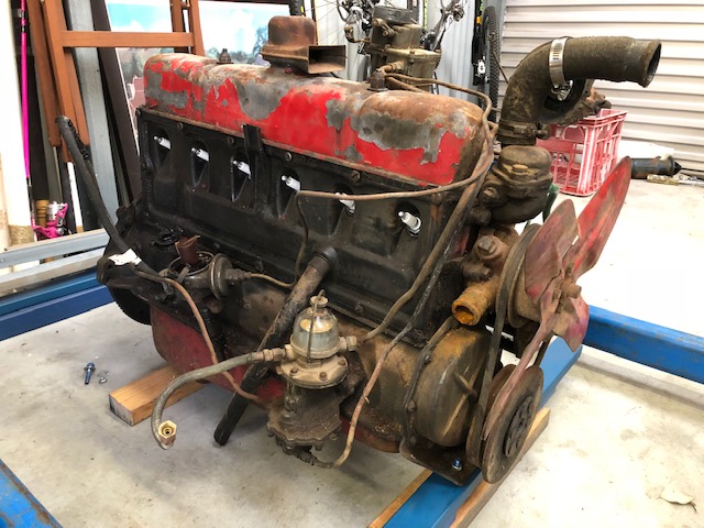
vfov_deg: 49.7
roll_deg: -0.3
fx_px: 569
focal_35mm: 28
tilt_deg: -23.1
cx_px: 352
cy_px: 264
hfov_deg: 63.4
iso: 100
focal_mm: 4
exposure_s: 1/14
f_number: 1.8
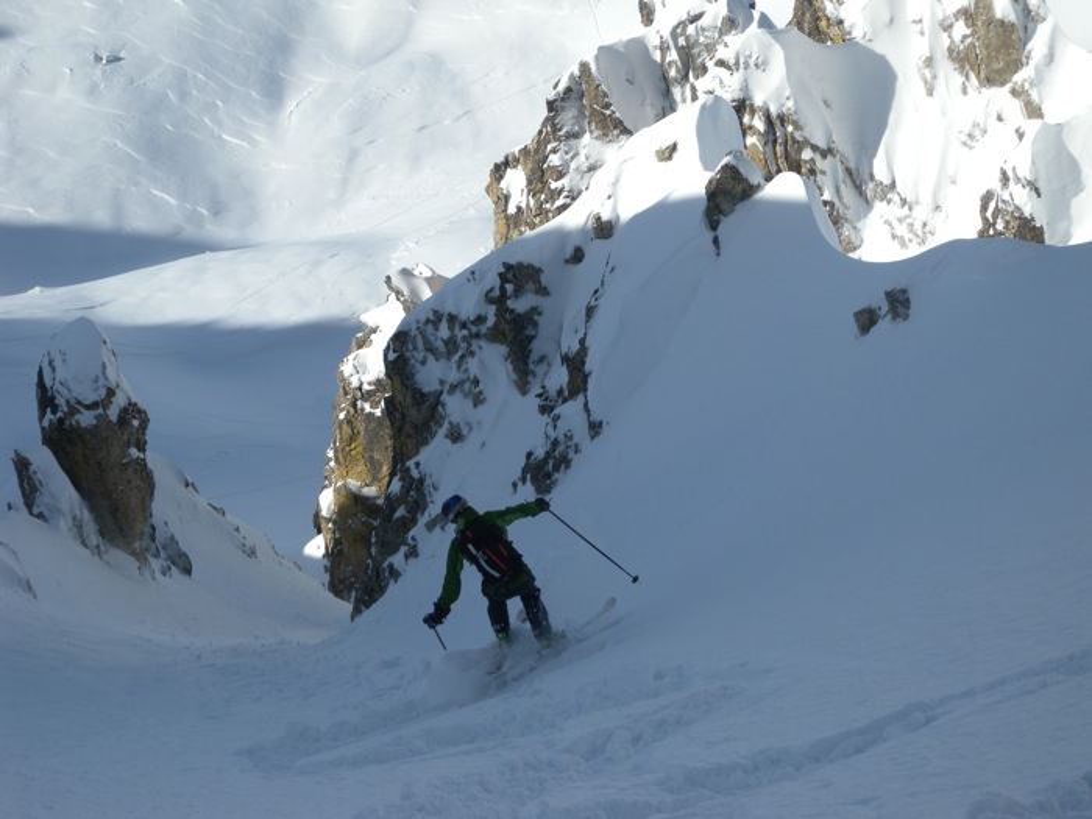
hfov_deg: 25.3
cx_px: 546
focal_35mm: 77
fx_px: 2429
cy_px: 410
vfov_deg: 19.1
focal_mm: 16.6
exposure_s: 1/801
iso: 64
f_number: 4.7
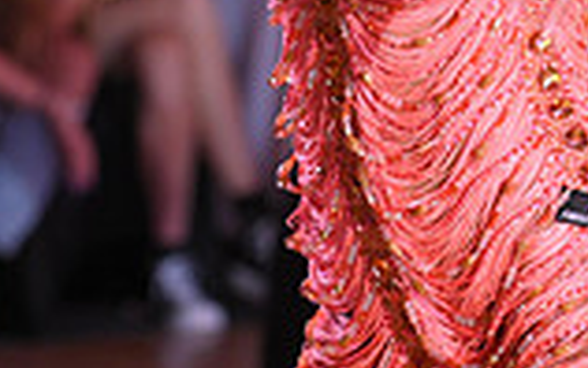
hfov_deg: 4.2
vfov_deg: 2.6
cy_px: -318
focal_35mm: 505
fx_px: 8098
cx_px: 469
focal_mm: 135
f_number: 4.5
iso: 1600
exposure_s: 1/200
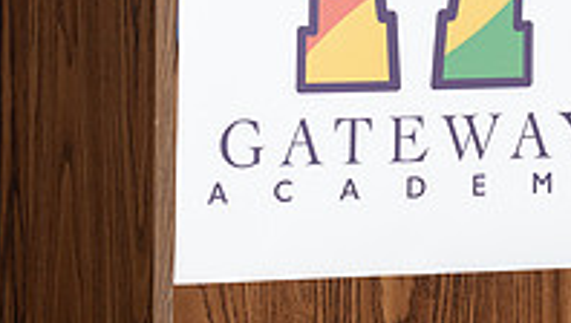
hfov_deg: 4.7
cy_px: -366
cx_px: 343
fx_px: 7004
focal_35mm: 462
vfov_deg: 2.6
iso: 640
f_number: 5.6
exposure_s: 1/80
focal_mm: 120
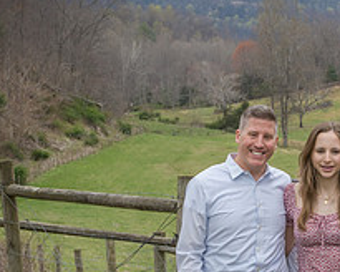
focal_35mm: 115
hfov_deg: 16.3
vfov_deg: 13.3
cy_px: 221
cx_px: 356
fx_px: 1157
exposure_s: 1/250
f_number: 8
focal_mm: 24
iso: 140
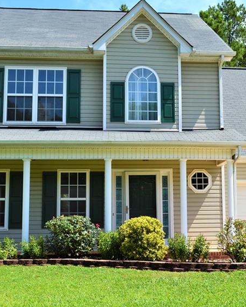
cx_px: 155
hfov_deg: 29.6
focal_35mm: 51
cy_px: 164
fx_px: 464
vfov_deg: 36.6
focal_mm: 20
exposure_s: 1/500
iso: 250
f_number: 11
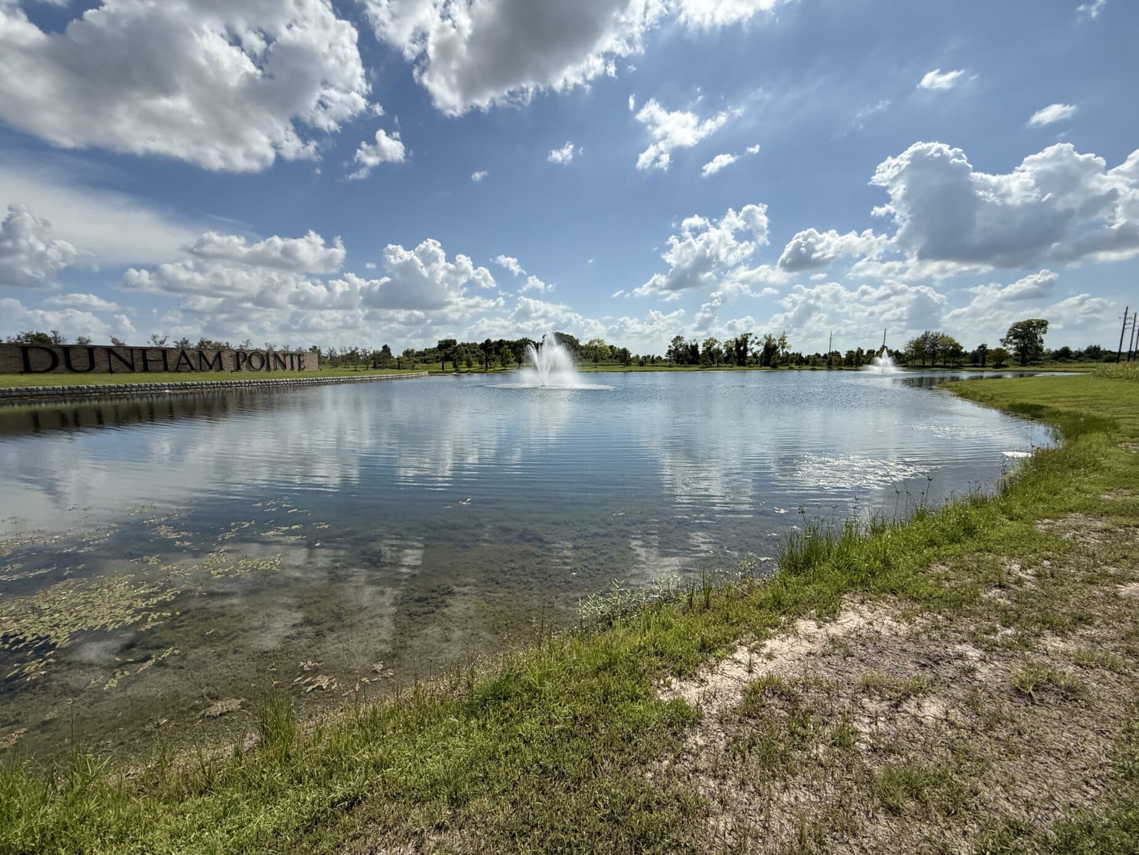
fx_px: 461
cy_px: 428
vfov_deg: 85.7
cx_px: 570
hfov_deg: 102.1
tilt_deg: -8.0
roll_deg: -0.5
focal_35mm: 14
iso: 64
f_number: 2.2
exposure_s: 1/6173
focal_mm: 2.22
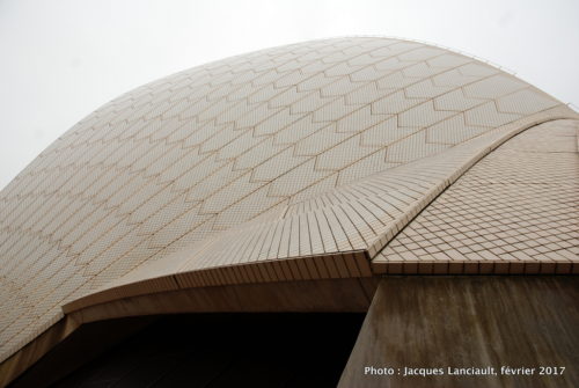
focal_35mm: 27
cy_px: 194
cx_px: 290
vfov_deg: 48.1
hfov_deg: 67.3
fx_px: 435
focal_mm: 18
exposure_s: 1/200
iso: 100
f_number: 7.1
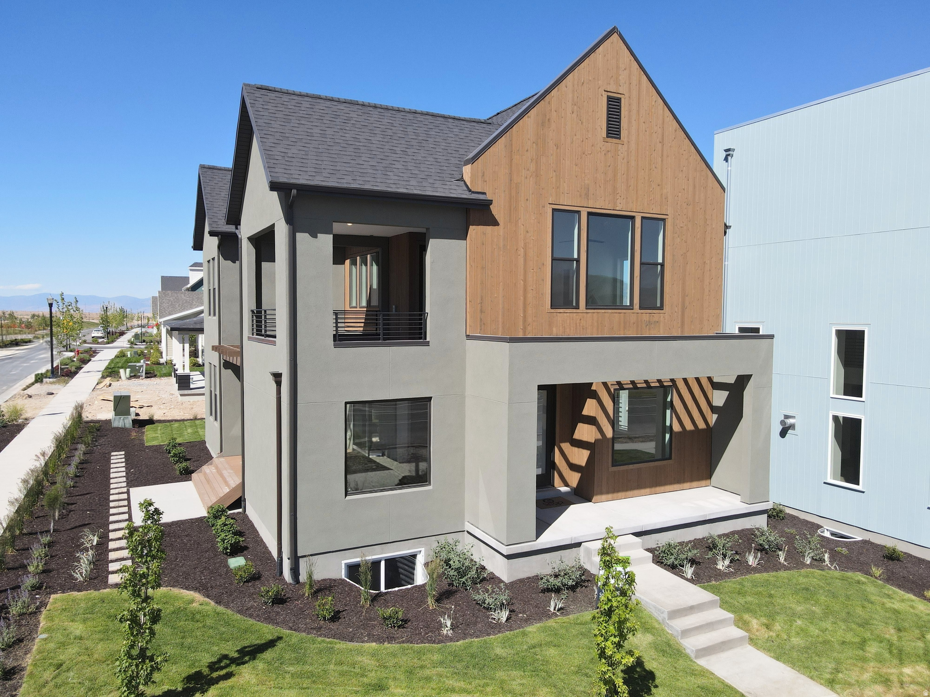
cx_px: 465
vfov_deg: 56.8
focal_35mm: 24
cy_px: 348
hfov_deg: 71.6
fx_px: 645
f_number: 2.8
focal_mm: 4.5
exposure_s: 1/725
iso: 100
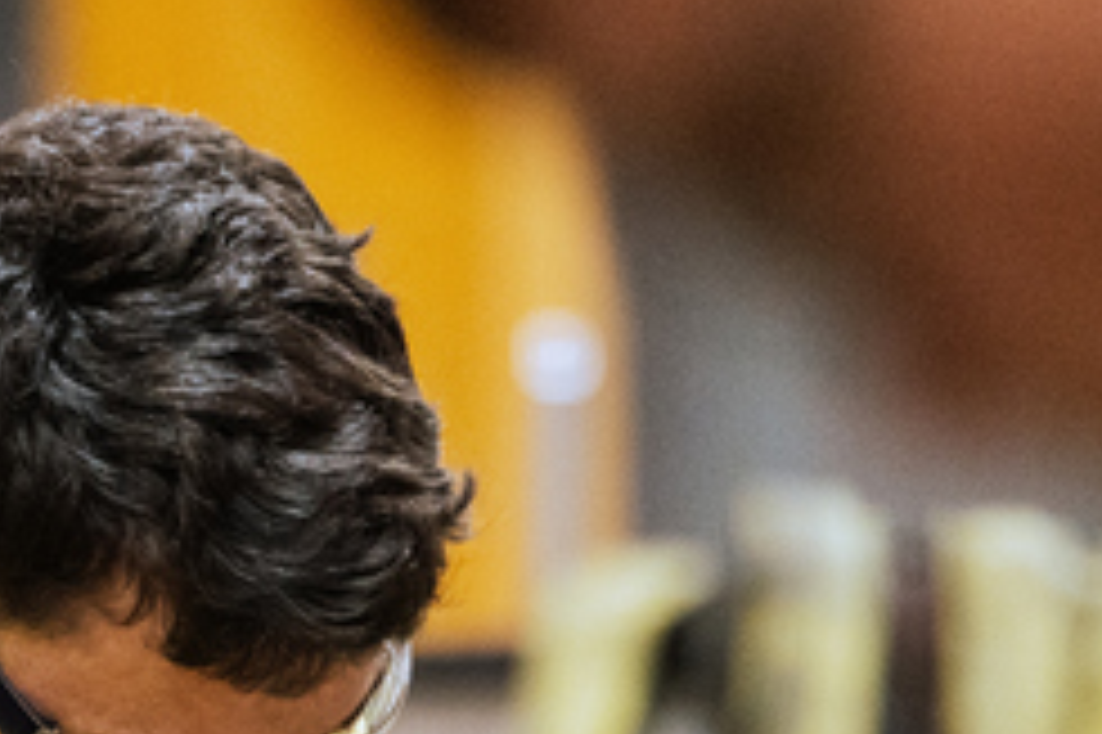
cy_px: 1189
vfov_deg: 1.5
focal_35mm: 921
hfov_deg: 2.2
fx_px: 28173
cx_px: 409
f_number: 2.8
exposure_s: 1/320
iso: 800
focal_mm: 180
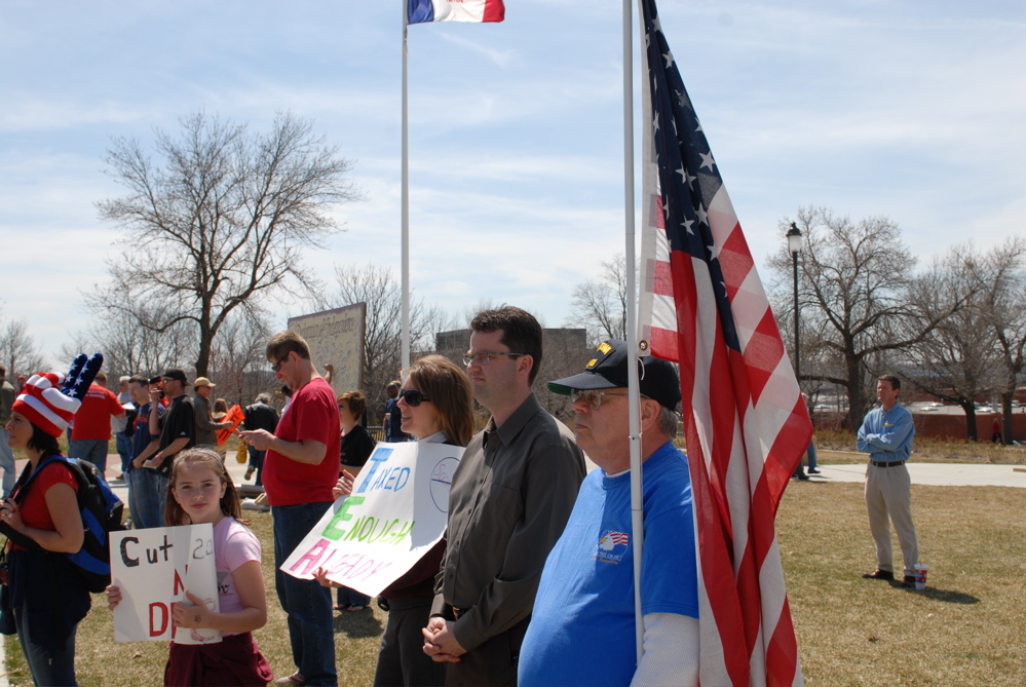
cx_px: 513
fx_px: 1027
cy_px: 344
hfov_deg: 53.1
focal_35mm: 36
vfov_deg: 37.0
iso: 100
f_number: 8
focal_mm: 24
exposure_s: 1/250
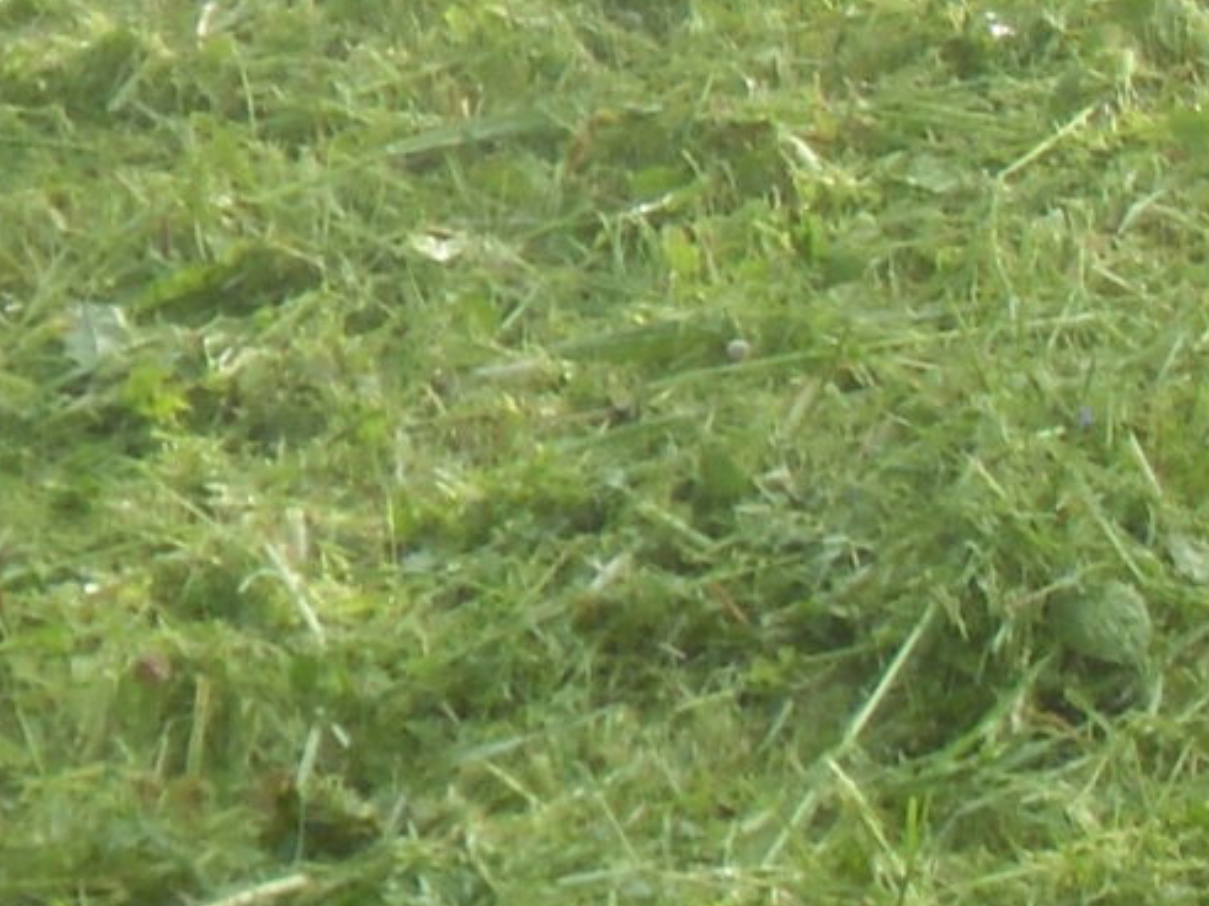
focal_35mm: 412
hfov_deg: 4.8
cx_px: 485
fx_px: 14386
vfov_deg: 3.6
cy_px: -519
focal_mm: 13.5
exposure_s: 1/180
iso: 100
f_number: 4.4
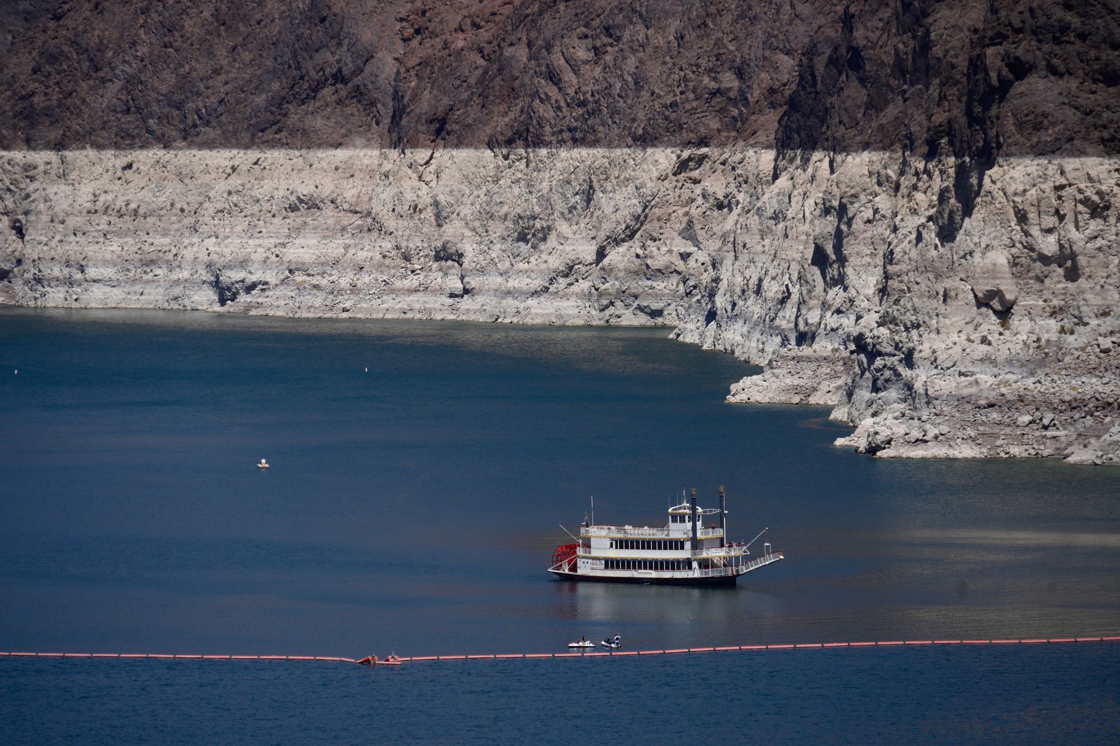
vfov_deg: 6.2
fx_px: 6937
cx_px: 560
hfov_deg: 9.2
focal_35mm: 223
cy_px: 373
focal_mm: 223
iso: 160
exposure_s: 1/2000
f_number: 7.1
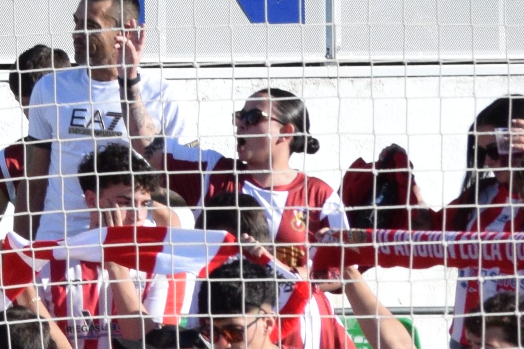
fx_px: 11731
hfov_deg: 2.5
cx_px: -1013
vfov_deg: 1.7
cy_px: -66
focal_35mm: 806
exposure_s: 1/1000
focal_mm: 90
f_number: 10
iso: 800
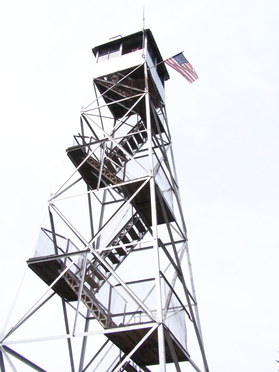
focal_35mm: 38
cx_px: 140
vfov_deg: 49.0
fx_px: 408
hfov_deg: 37.7
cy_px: 186
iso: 400
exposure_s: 1/1600
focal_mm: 6.3
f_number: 5.6
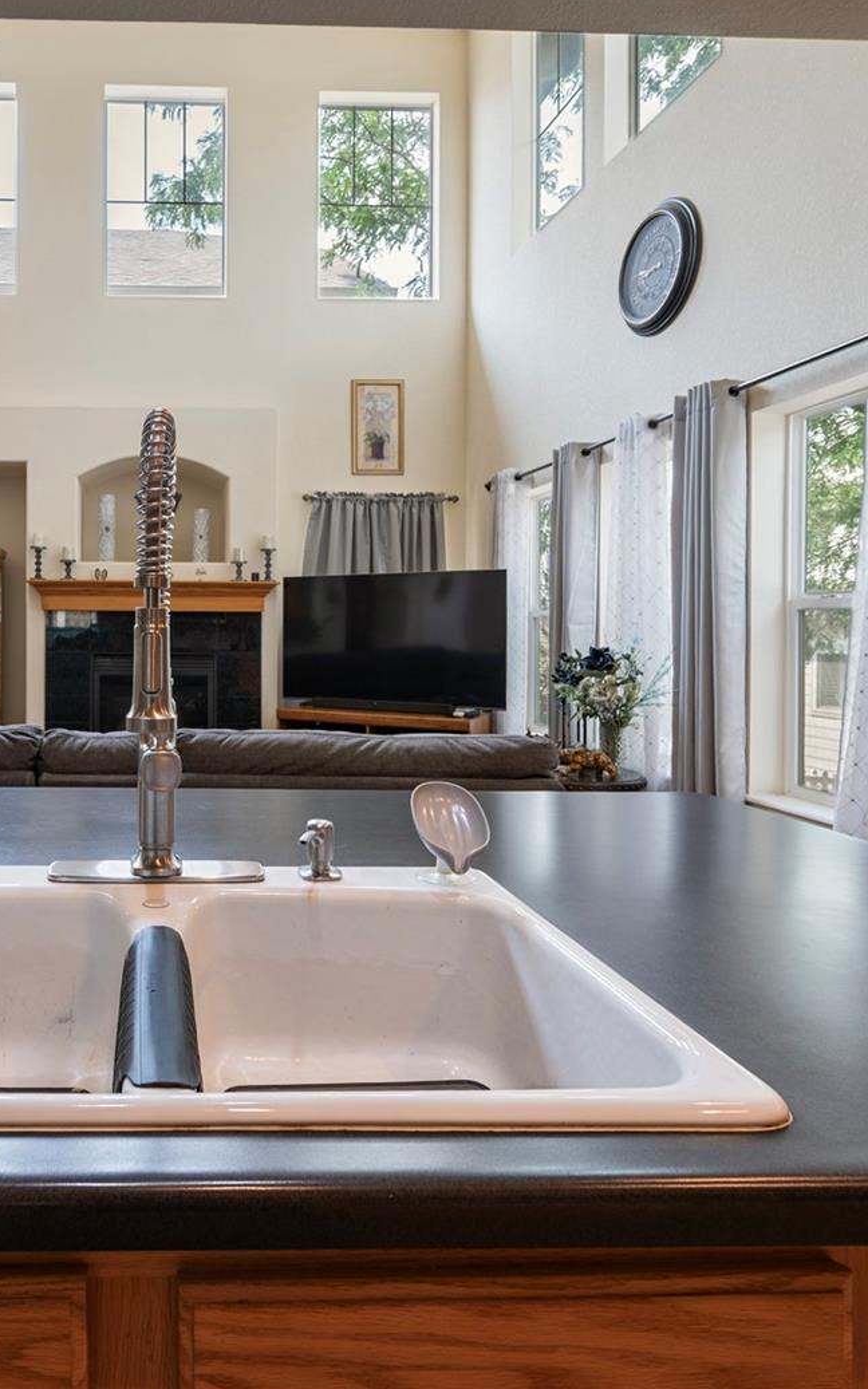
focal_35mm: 22
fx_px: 833
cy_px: 678
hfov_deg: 51.3
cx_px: 162
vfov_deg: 79.6
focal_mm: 14
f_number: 9
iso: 250
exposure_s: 1/5
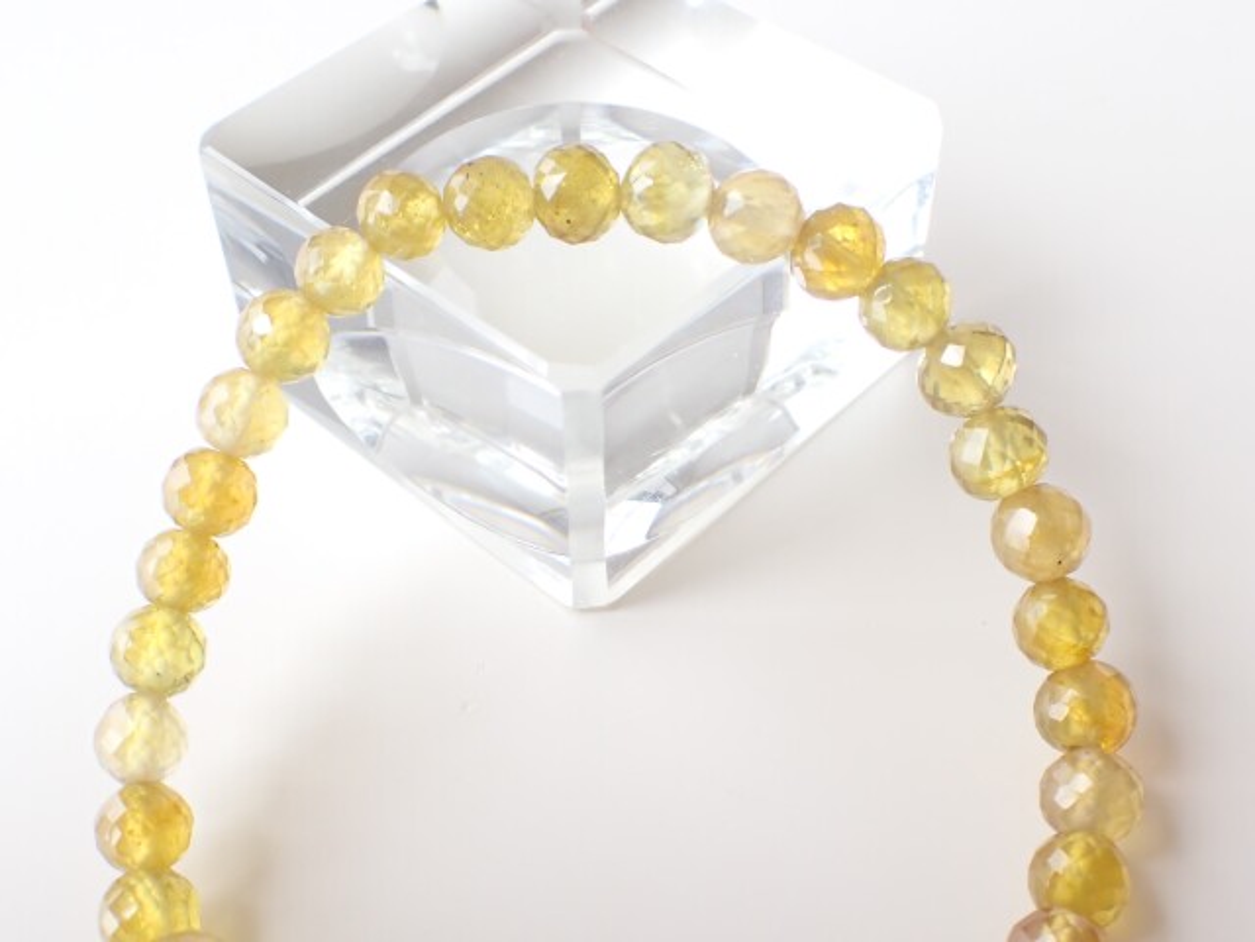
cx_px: 628
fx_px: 1088
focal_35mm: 30
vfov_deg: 46.8
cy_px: 471
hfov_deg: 60.0
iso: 100
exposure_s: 1/125
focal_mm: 5.4
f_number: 3.2
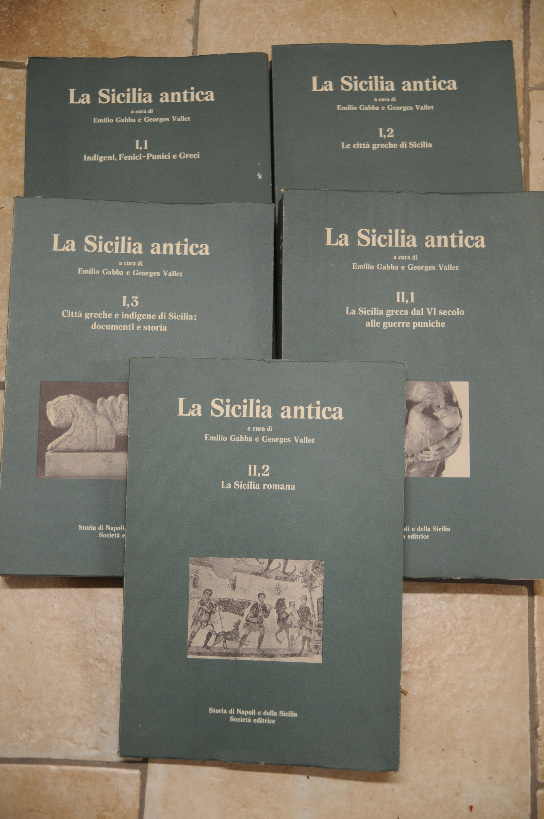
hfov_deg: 25.0
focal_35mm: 54
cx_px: 272
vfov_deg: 36.9
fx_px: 1227
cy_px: 410
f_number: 2.8
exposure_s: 1/30
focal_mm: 36
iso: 200
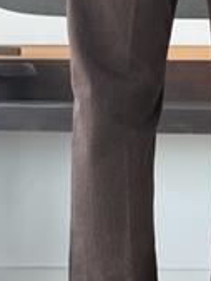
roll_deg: -0.8
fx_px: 1226
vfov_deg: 13.0
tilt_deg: +1.2
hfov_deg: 9.8
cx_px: 206
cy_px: 22
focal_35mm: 151
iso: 64
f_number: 1.78
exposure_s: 1/133
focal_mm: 6.76
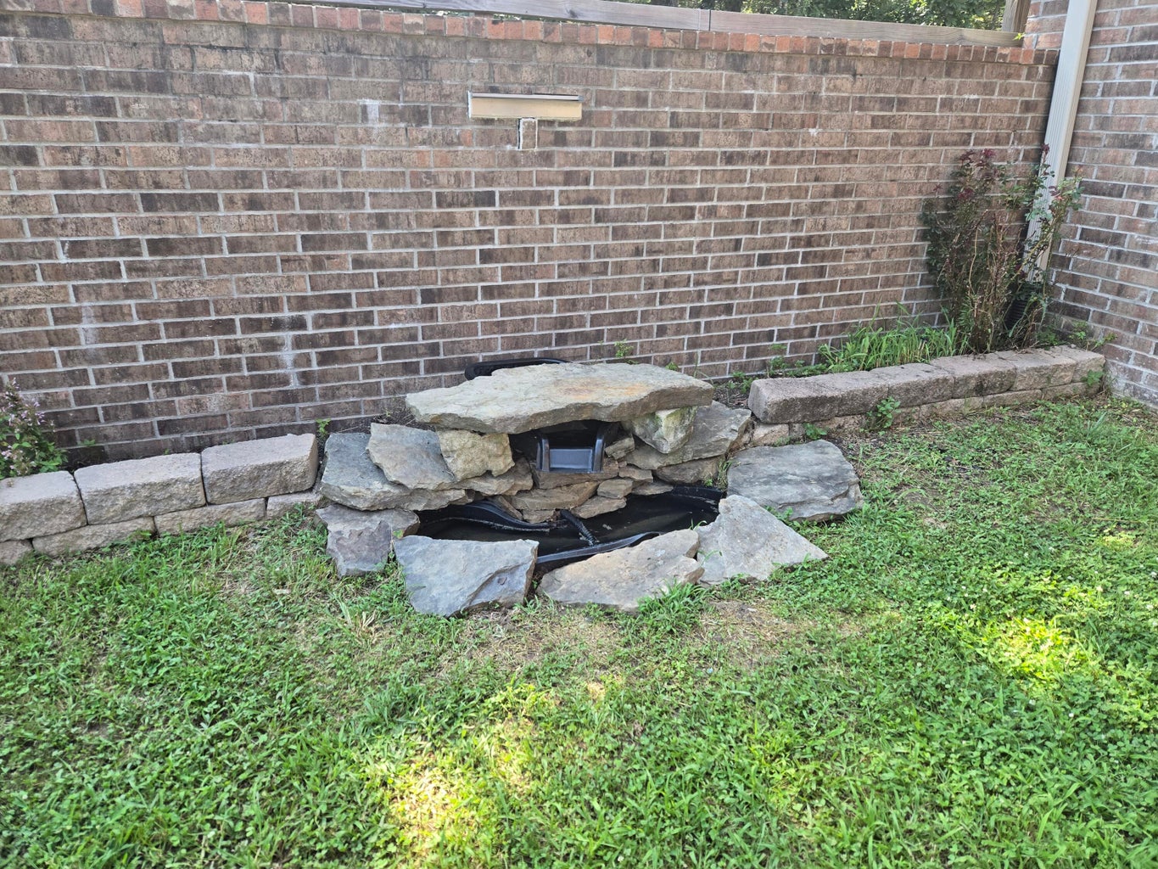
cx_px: 579
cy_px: 434
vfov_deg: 58.9
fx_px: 769
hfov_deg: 73.9
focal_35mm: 23
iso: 125
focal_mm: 5.4
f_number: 1.8
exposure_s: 1/508
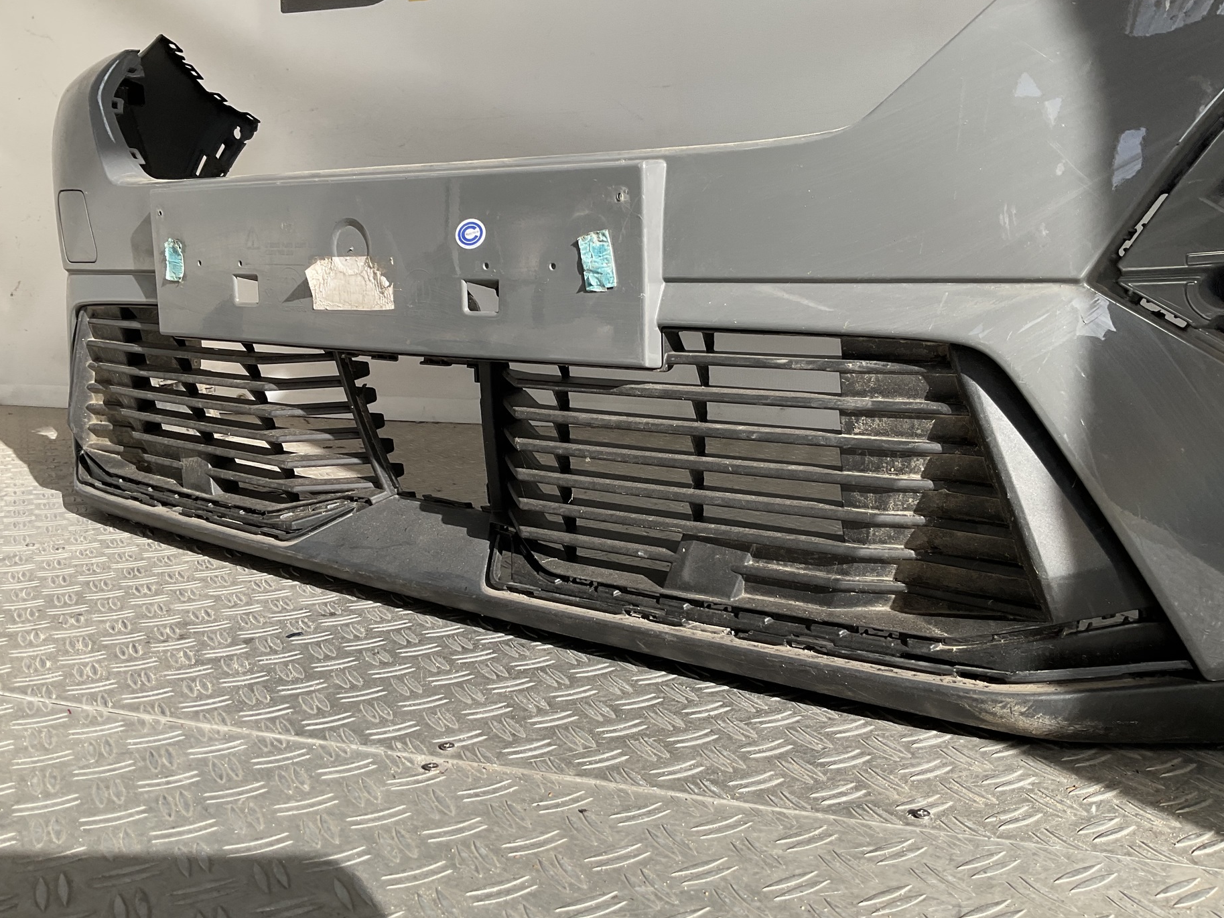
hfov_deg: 56.8
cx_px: 586
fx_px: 1131
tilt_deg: -8.4
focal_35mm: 32
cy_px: 422
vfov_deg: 44.1
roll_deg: -1.5
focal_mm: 3
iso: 16
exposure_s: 1/593
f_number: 1.8
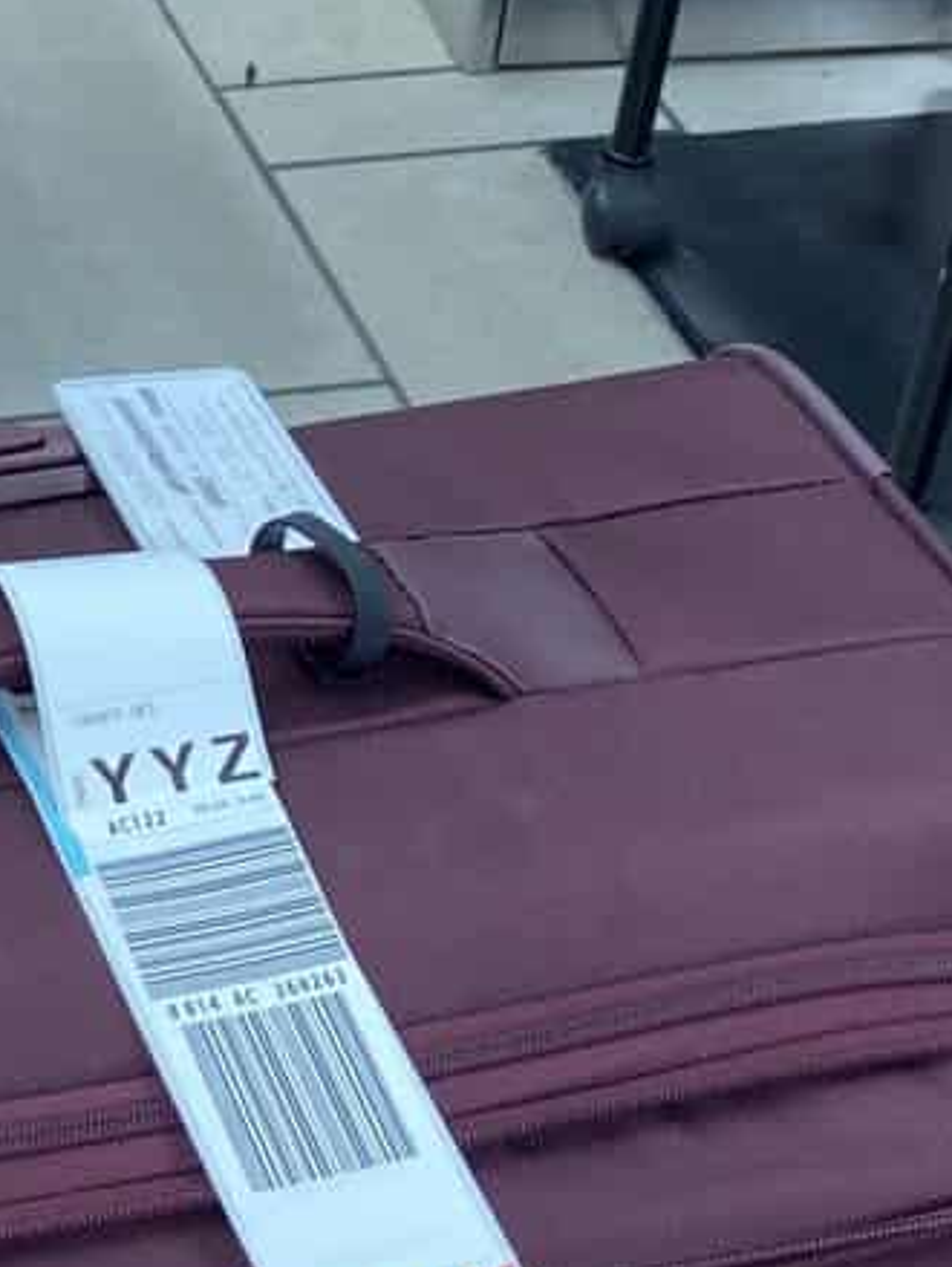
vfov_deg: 19.3
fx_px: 3698
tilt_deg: -34.9
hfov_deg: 14.0
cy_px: 307
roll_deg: -2.1
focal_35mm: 101
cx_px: -332
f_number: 1.8
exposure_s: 1/122
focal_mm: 4.25
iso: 64
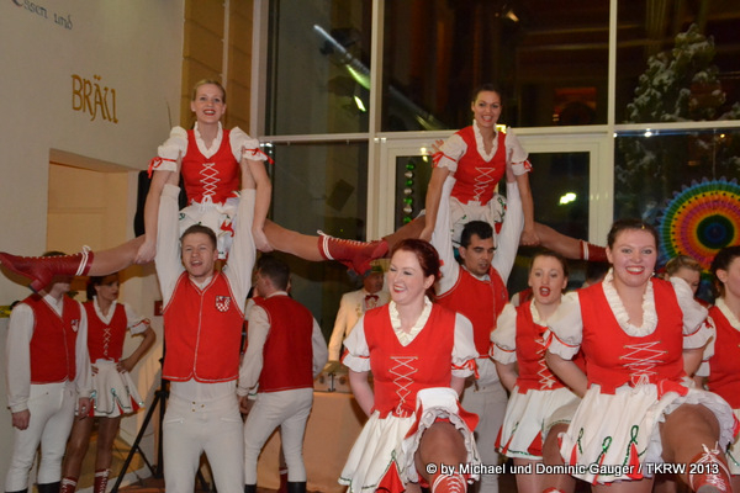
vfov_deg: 31.9
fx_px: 863
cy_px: 246
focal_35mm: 42
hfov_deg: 46.4
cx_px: 370
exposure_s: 1/60
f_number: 4
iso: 3200
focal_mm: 28
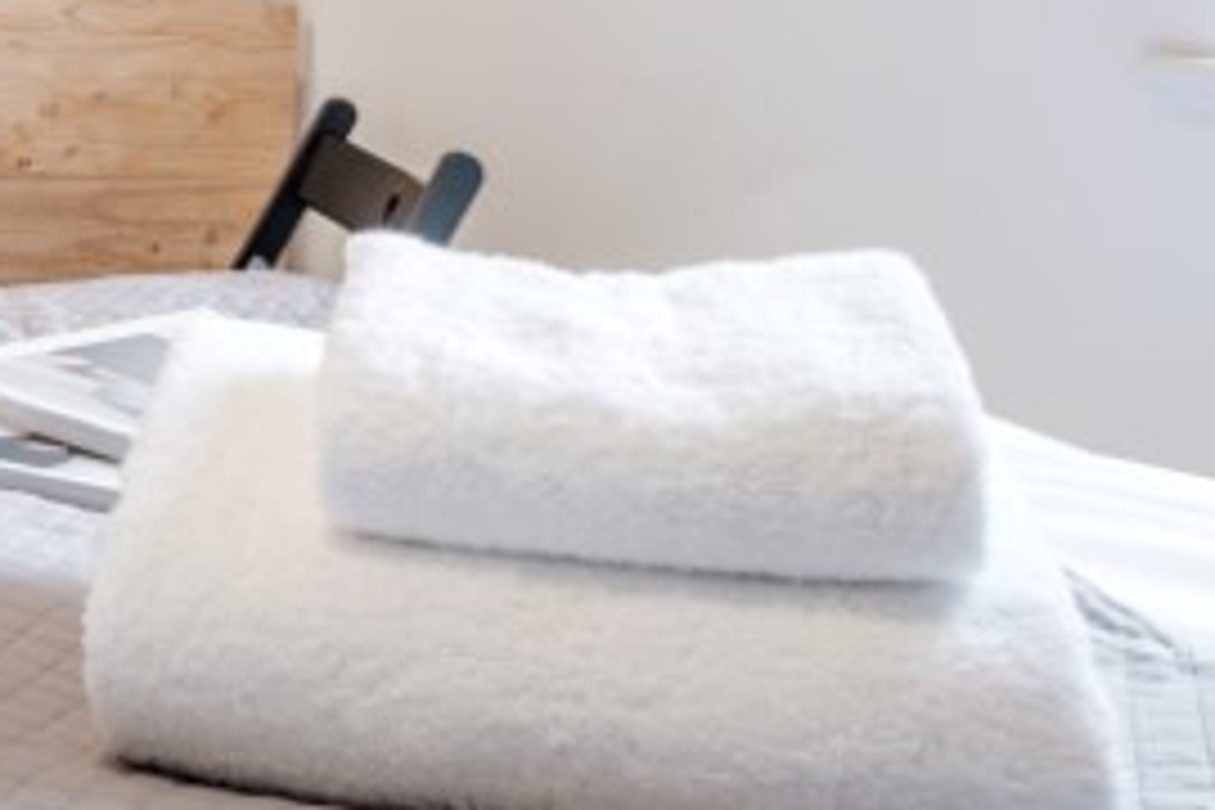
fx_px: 2160
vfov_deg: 20.1
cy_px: -112
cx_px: -245
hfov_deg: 27.6
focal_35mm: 64
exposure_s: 1/6
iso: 400
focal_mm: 24
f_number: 8
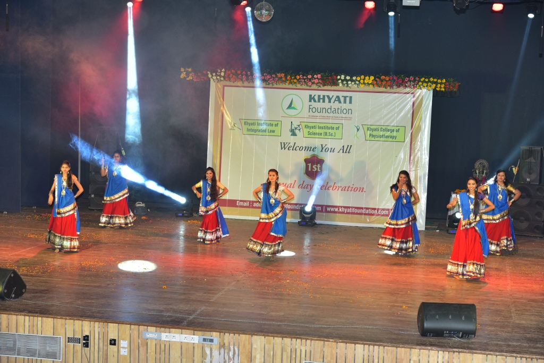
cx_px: 272
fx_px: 982
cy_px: 182
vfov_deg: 20.9
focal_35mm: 65
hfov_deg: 31.0
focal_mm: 65
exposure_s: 1/100
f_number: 5
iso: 640
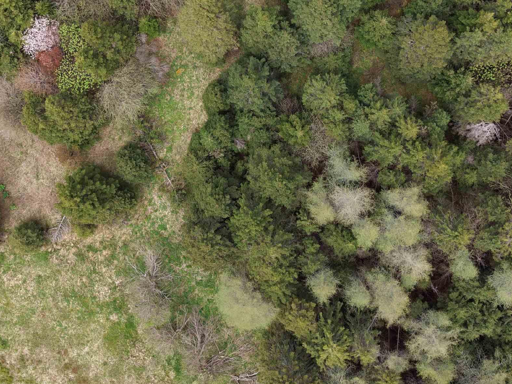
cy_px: 109
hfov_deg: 40.4
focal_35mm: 47
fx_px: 695
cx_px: 271
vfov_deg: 30.5
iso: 100
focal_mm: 8.67
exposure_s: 1/1500
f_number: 1.8
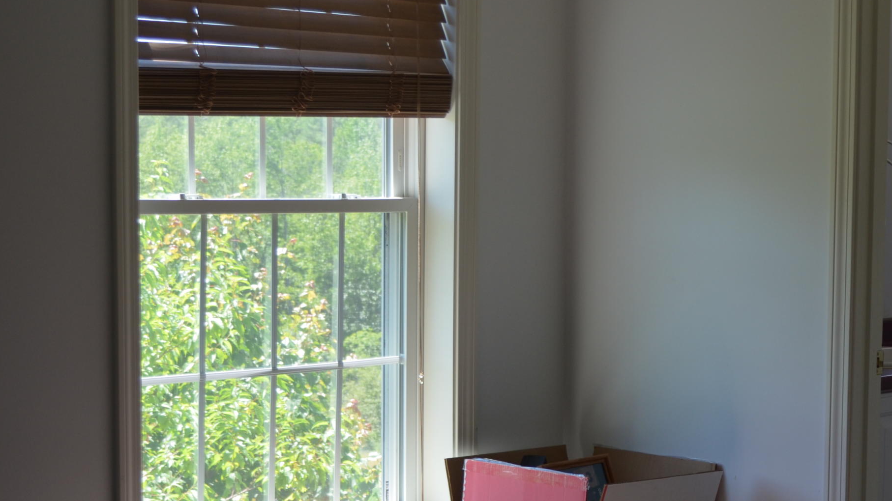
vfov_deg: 14.5
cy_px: 351
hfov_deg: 25.4
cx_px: 631
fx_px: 1963
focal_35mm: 83
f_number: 4.8
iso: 250
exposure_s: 1/125
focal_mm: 32
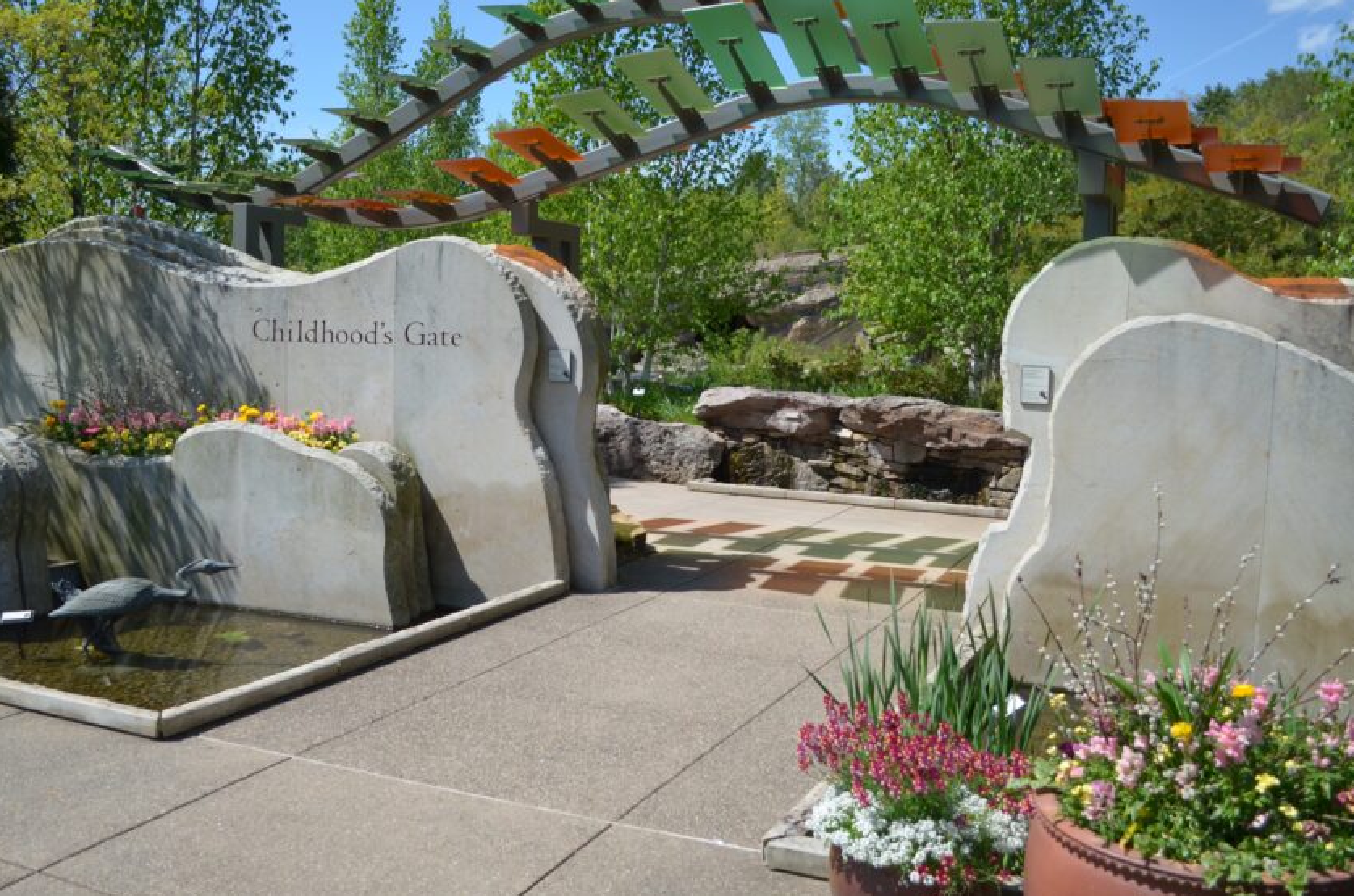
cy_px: 431
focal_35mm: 33
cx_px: 641
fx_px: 1239
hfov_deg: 57.3
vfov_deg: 39.8
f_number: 3.5
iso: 200
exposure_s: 1/2000
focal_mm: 18
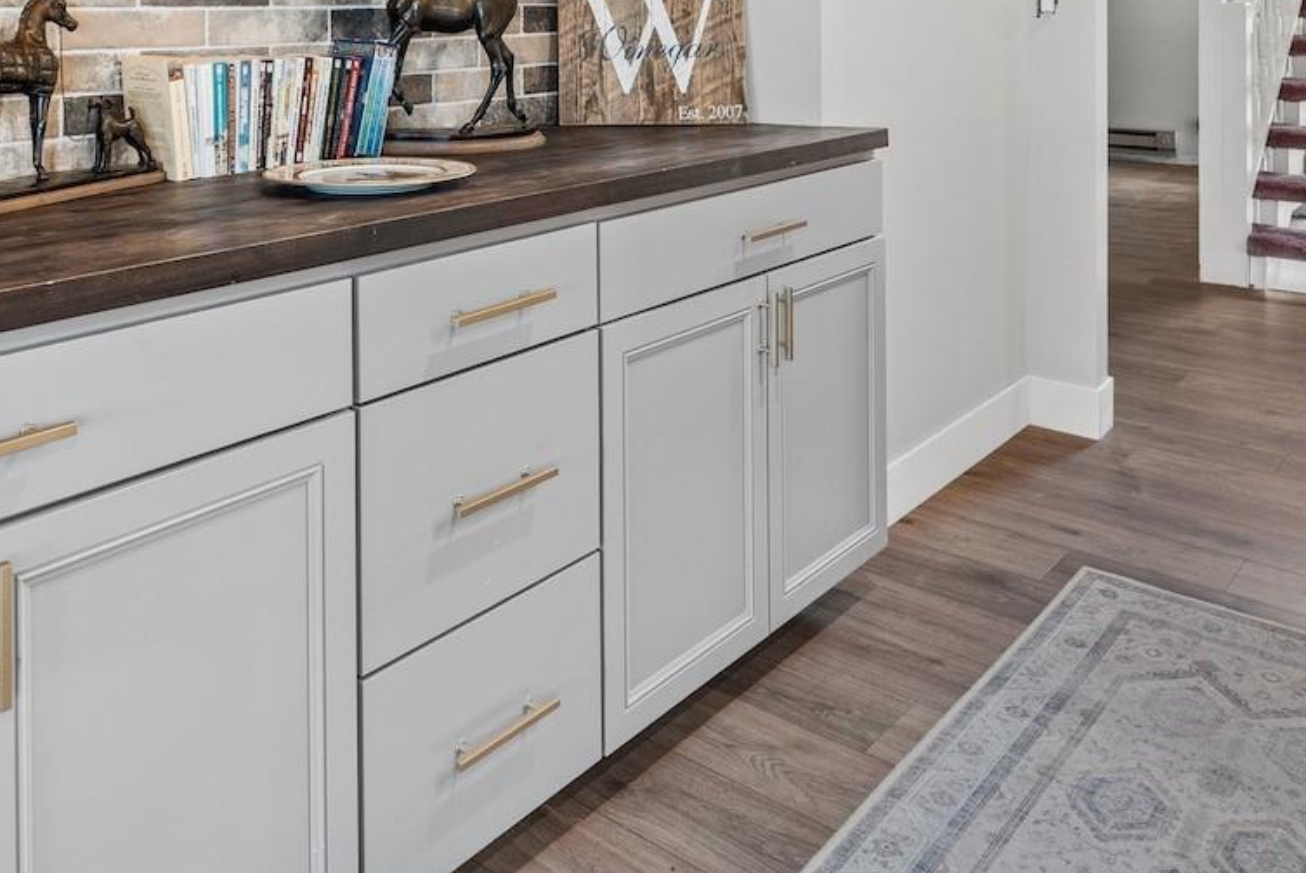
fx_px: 1234
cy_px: -12
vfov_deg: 35.1
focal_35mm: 34
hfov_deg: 55.4
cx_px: 532
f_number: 8
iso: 640
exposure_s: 1/5
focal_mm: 16
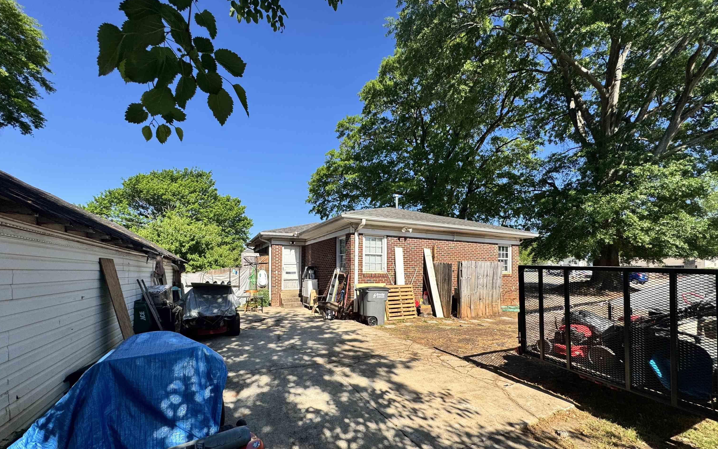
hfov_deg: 101.5
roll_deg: -0.3
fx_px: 294
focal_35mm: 15
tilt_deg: +0.6
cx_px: 360
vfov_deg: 74.2
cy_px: 263
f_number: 2.2
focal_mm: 2.22
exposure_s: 1/1600
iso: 50
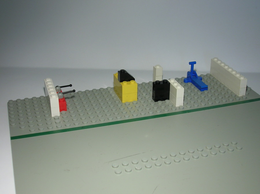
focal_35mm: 50
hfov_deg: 38.2
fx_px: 375
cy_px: 97
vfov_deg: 29.1
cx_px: 130
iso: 50
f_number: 3.3
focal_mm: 8.4
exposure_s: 1/25.3
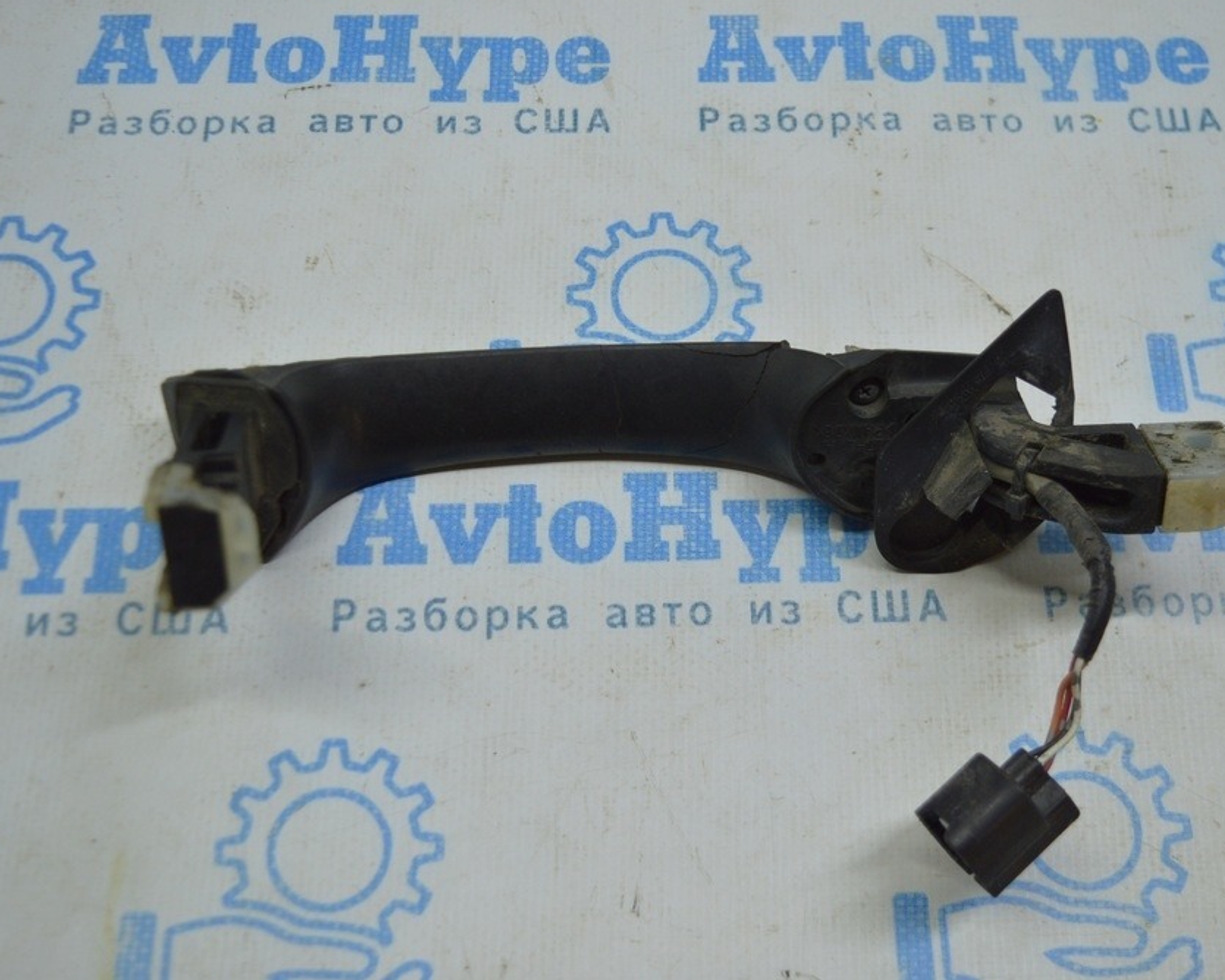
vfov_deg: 32.4
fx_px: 1689
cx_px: 657
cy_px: 483
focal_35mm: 47
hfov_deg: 39.9
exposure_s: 1/125
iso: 400
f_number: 4
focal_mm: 27
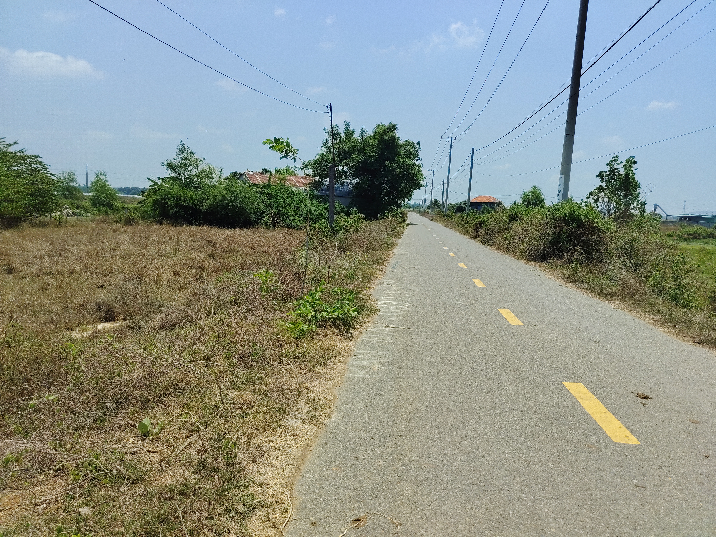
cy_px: 268
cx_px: 358
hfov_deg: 71.6
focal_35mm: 24
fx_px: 496
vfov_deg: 56.8
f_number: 1.75
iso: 100
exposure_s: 1/1244
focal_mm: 5.25
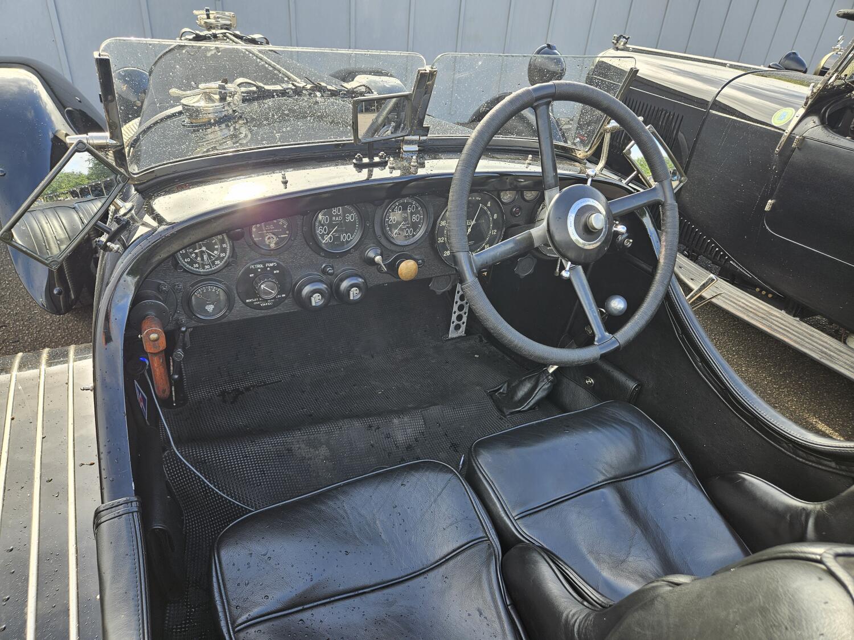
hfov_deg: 73.9
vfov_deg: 58.9
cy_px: 320
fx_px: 567
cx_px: 427
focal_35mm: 23
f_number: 1.8
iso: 25
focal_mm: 5.4
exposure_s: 1/176
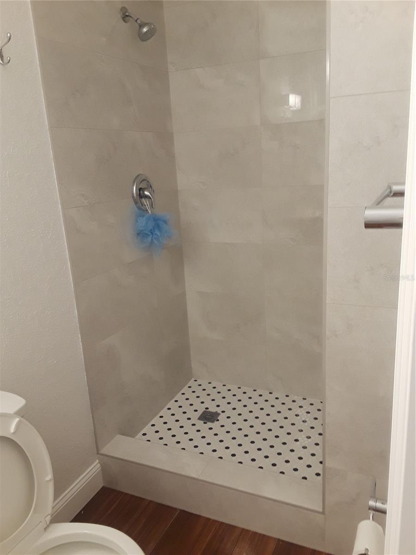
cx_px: 208
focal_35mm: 28
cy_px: 278
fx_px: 449
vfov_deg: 63.4
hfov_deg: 49.7
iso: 100
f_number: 1.9
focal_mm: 2.9
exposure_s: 1/30
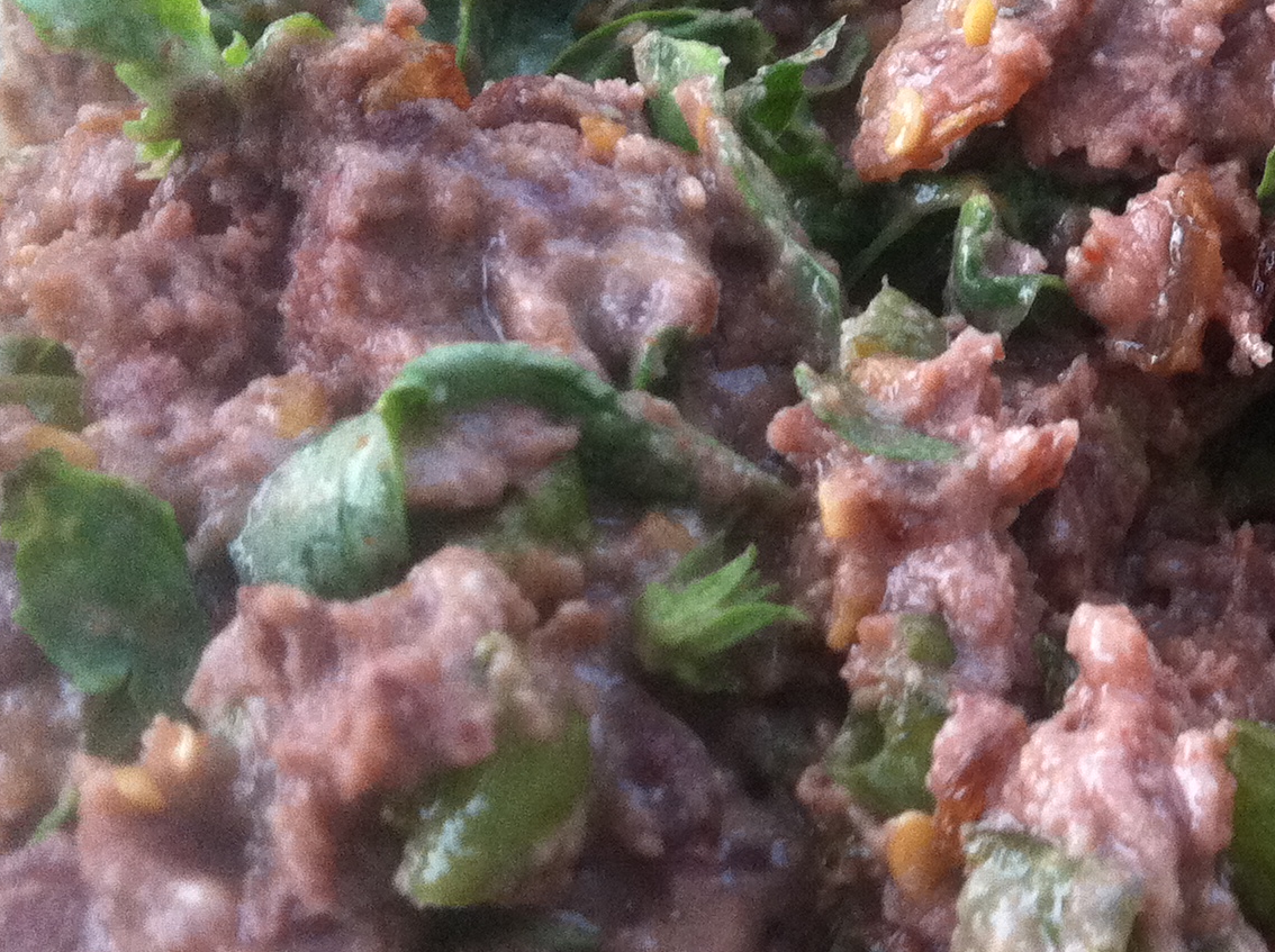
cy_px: 432
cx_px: 1258
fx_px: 2942
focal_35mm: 80
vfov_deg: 18.4
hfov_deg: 23.5
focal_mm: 3.85
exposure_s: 1/15
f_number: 2.8
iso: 250
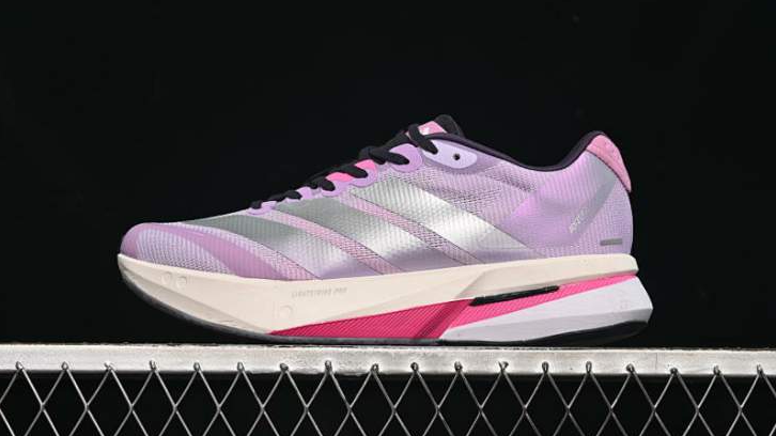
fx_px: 1625
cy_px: 185
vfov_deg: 15.3
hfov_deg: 26.9
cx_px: 388
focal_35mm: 79
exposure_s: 1/40
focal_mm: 50
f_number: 6.3
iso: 160
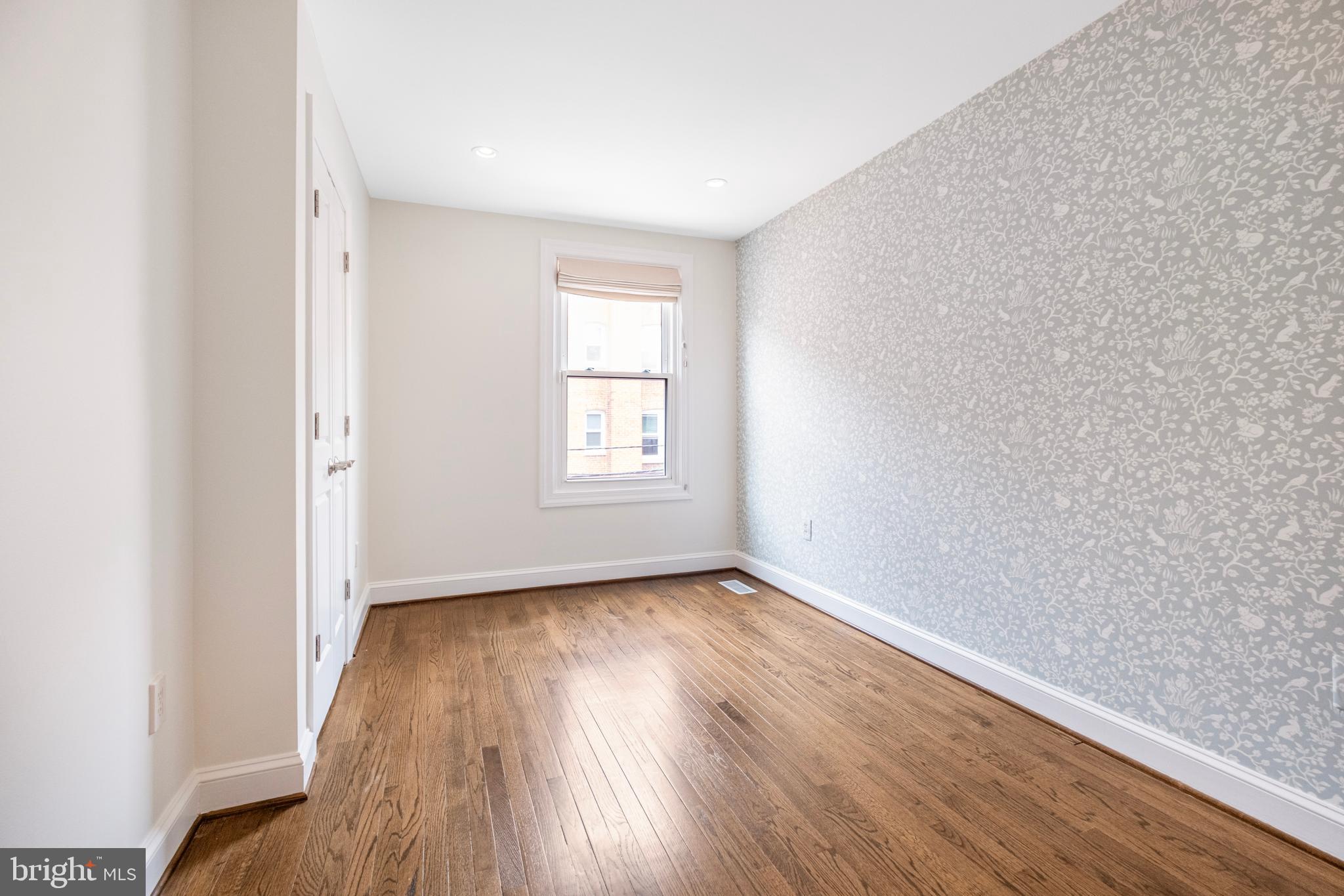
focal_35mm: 15
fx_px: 560
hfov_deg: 100.4
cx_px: 672
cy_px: 448
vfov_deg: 77.3
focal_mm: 10
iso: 320
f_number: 4
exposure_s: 1/40
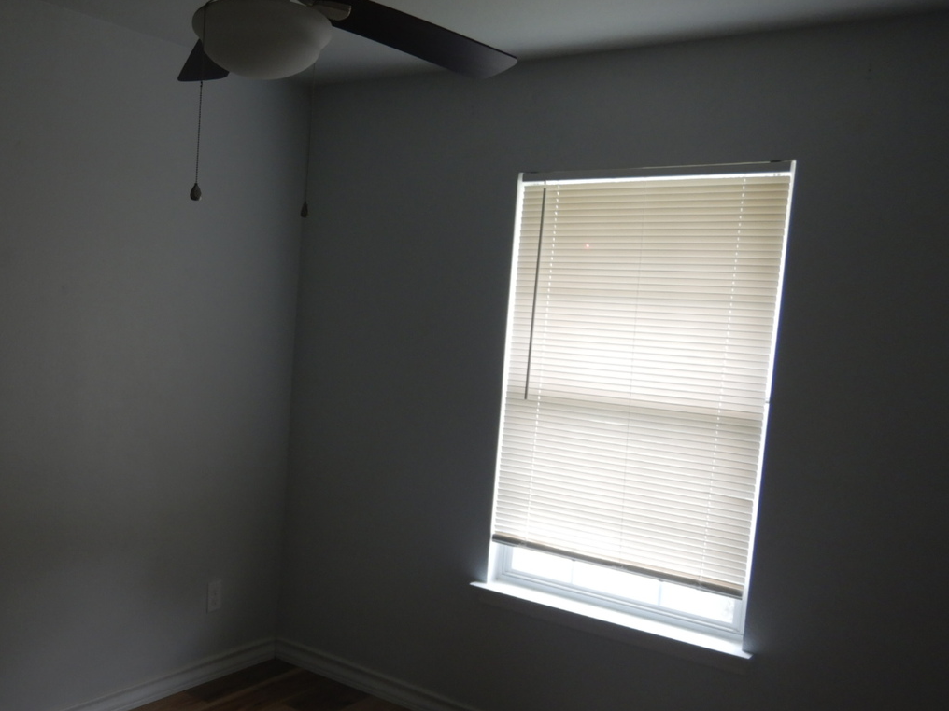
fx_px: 932
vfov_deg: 41.8
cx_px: 283
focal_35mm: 34
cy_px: 387
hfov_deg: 52.4
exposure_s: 1/50
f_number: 2.8
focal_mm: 4.3
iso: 125
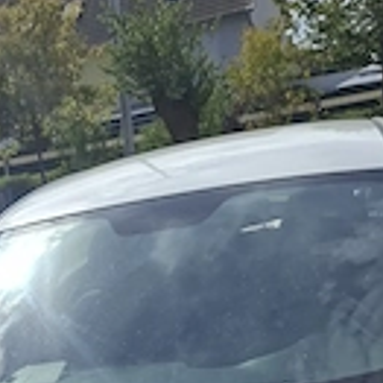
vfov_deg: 23.3
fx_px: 776
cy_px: 547
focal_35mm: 62
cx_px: 6
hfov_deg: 26.3
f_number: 1.8
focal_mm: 5.54
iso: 50
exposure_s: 1/3344
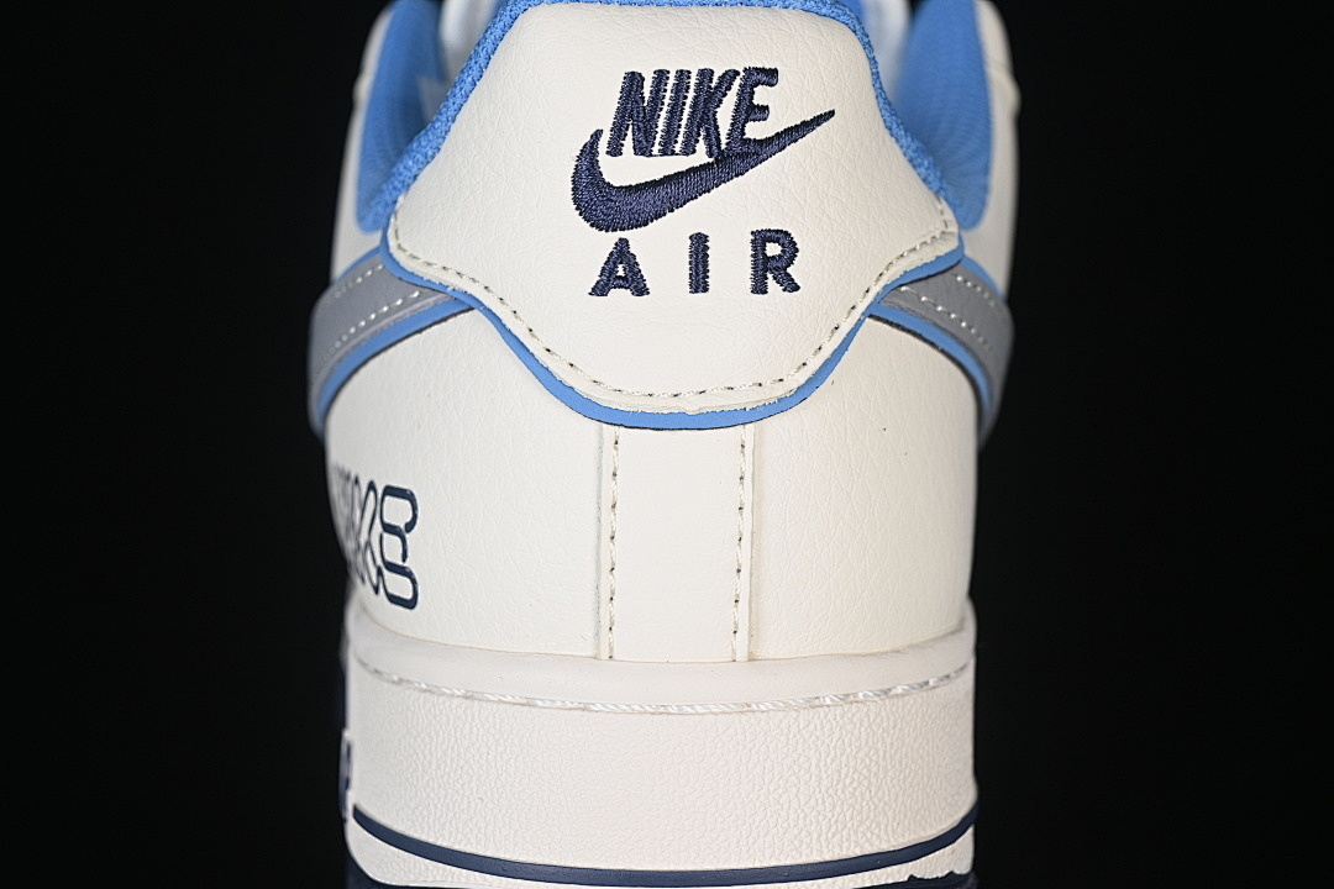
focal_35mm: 75
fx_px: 2779
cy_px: 444
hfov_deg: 27.0
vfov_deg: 18.2
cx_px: 667
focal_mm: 50
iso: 160
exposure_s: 1/80
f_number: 7.1
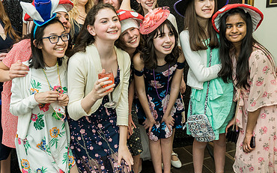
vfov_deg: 32.0
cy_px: 86
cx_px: 133
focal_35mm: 40
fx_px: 302
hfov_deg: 49.3
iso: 1250
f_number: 4.5
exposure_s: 1/100
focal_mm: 25
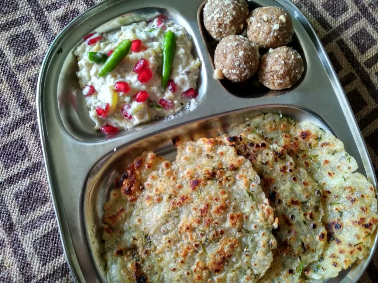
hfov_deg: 67.3
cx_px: 189
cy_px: 142
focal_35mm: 26
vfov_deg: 53.1
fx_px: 284
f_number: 2.2
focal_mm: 3.81
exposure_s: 1/25
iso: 640
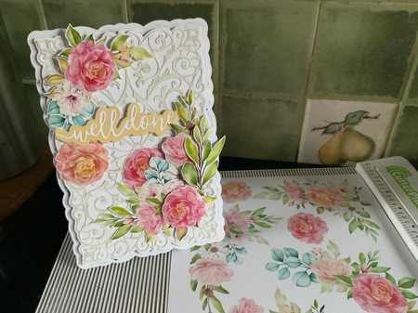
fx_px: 350
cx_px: 209
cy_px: 156
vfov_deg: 48.2
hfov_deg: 61.7
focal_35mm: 29
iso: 400
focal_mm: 3
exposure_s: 1/30
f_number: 1.8
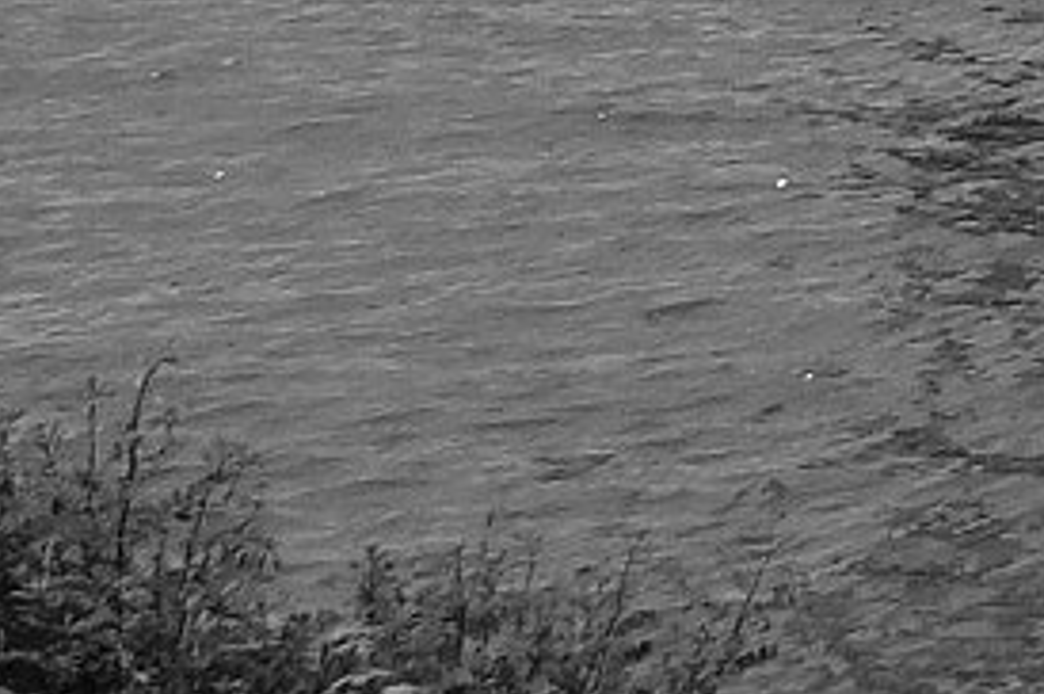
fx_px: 4229
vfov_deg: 8.6
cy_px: -938
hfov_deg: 11.0
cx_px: 2789
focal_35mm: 146
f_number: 3.5
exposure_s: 1/1250
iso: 80
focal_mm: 4.1
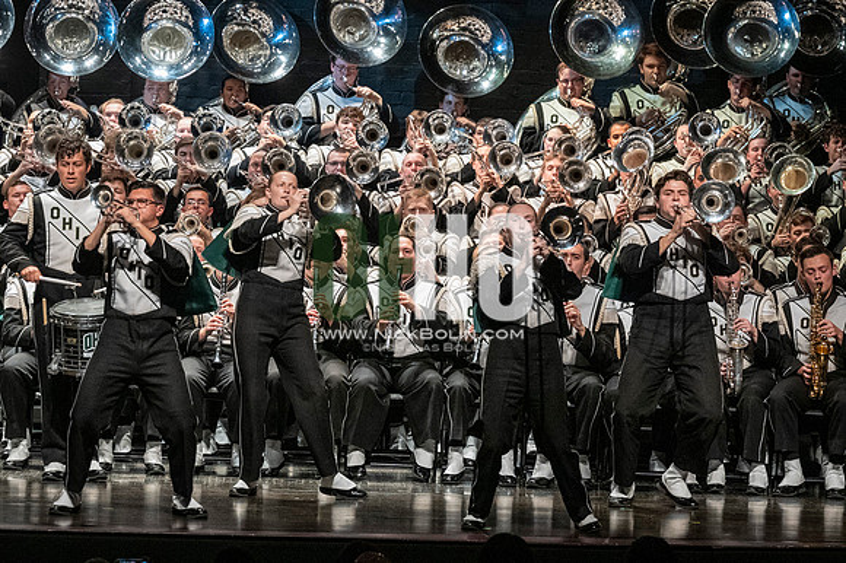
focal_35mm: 217
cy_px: 282
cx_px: 423
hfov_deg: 9.5
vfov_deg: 6.3
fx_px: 5096
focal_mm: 145
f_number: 4
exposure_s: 1/500
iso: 4000
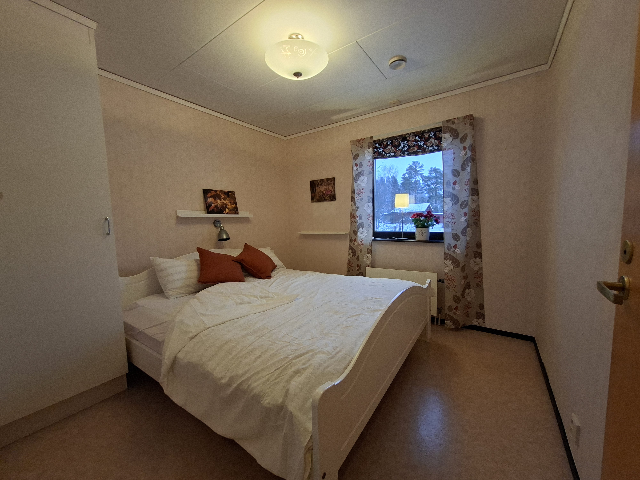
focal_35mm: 13
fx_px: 240
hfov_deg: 106.2
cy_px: 240
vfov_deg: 89.9
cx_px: 320
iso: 160
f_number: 2.2
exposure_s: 1/33
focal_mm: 1.74
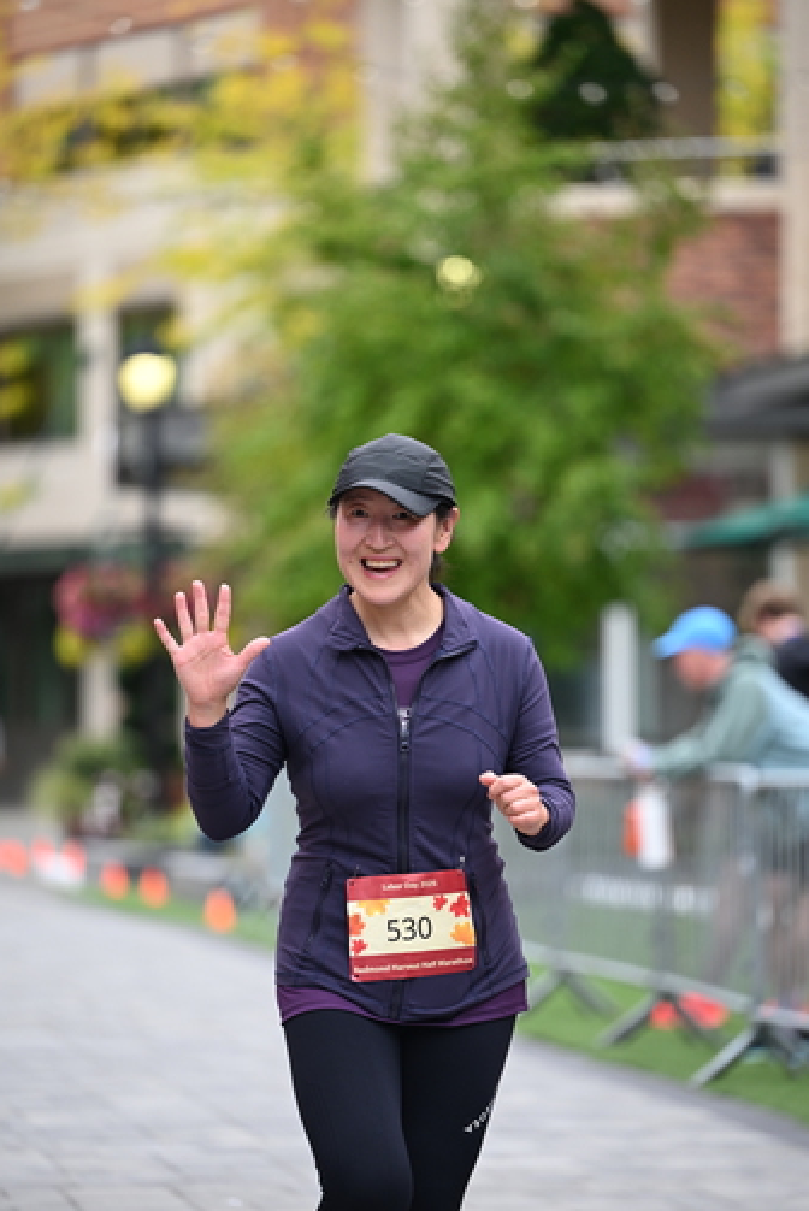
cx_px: 391
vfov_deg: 11.7
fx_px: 5890
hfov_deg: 7.9
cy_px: 640
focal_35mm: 175
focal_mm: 160
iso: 640
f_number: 2.8
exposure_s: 1/1600
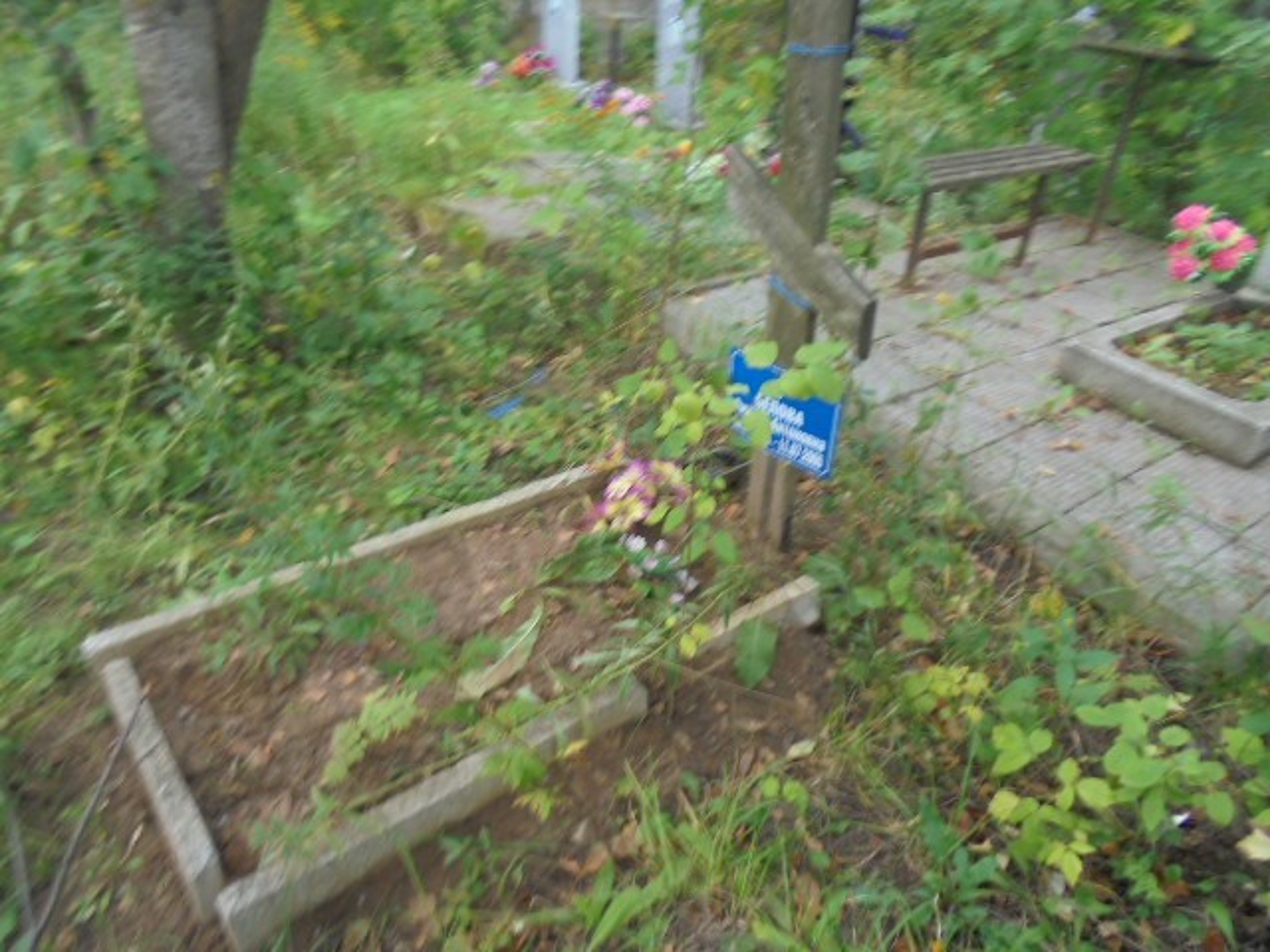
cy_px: 476
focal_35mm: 26
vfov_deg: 53.1
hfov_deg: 67.3
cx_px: 635
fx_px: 954
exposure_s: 1/50
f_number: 3.5
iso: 100
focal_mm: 4.6
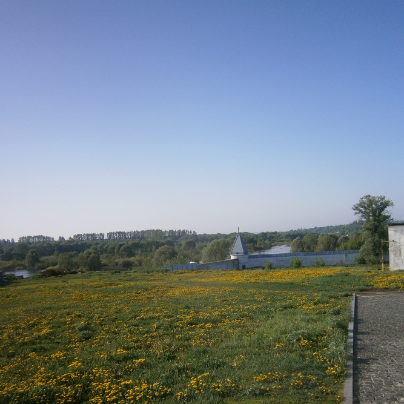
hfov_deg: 52.5
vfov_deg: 51.8
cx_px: 202
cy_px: 259
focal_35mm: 31
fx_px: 409
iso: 80
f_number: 8
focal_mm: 4.7
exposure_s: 1/200
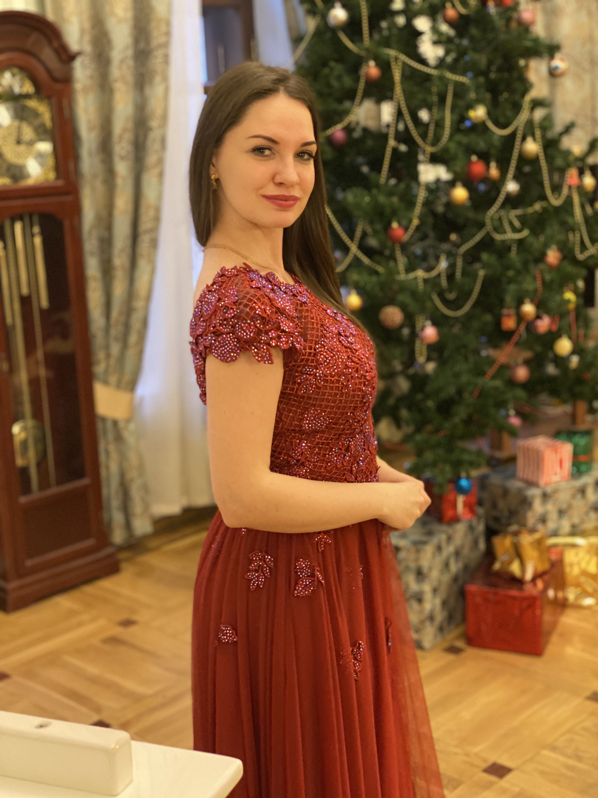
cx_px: 299
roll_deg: +2.6
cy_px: 399
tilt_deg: -12.6
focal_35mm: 52
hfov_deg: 28.0
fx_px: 1198
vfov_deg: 36.8
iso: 320
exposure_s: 1/25
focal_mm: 6
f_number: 2
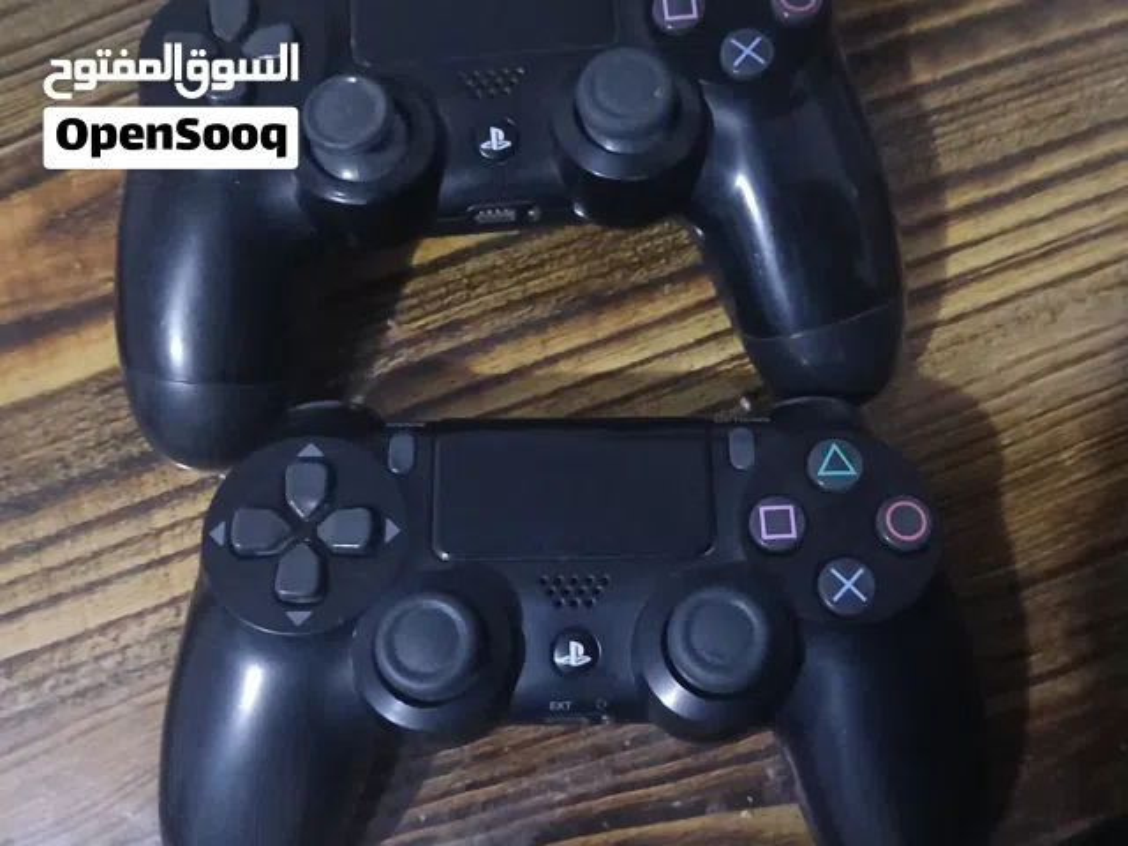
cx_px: 564
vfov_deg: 53.1
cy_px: 423
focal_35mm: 26
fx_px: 847
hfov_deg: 67.3
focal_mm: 3.98
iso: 2500
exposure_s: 1/10
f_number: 1.8
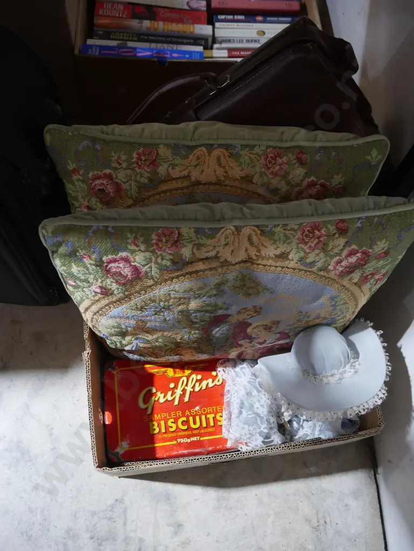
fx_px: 478
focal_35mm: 30
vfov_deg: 59.9
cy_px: 276
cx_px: 207
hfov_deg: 46.8
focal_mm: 15
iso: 1600
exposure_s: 1/60
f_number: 3.6
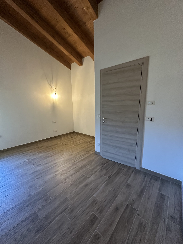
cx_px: 92
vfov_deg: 102.1
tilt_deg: -9.3
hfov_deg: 85.7
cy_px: 122
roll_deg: +0.3
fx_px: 99
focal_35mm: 14
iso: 400
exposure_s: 1/50
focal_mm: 2.22
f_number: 2.2
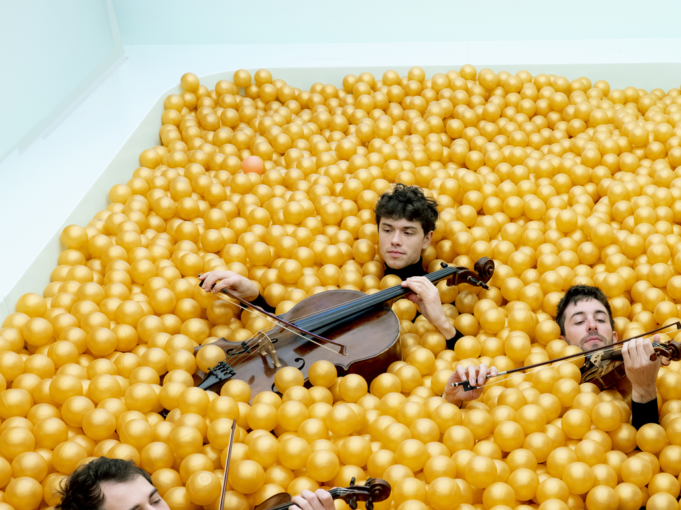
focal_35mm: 54
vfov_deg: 26.7
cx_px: 520
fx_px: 1062
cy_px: 380
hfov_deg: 34.7
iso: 1250
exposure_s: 1/125
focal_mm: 29
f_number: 6.3
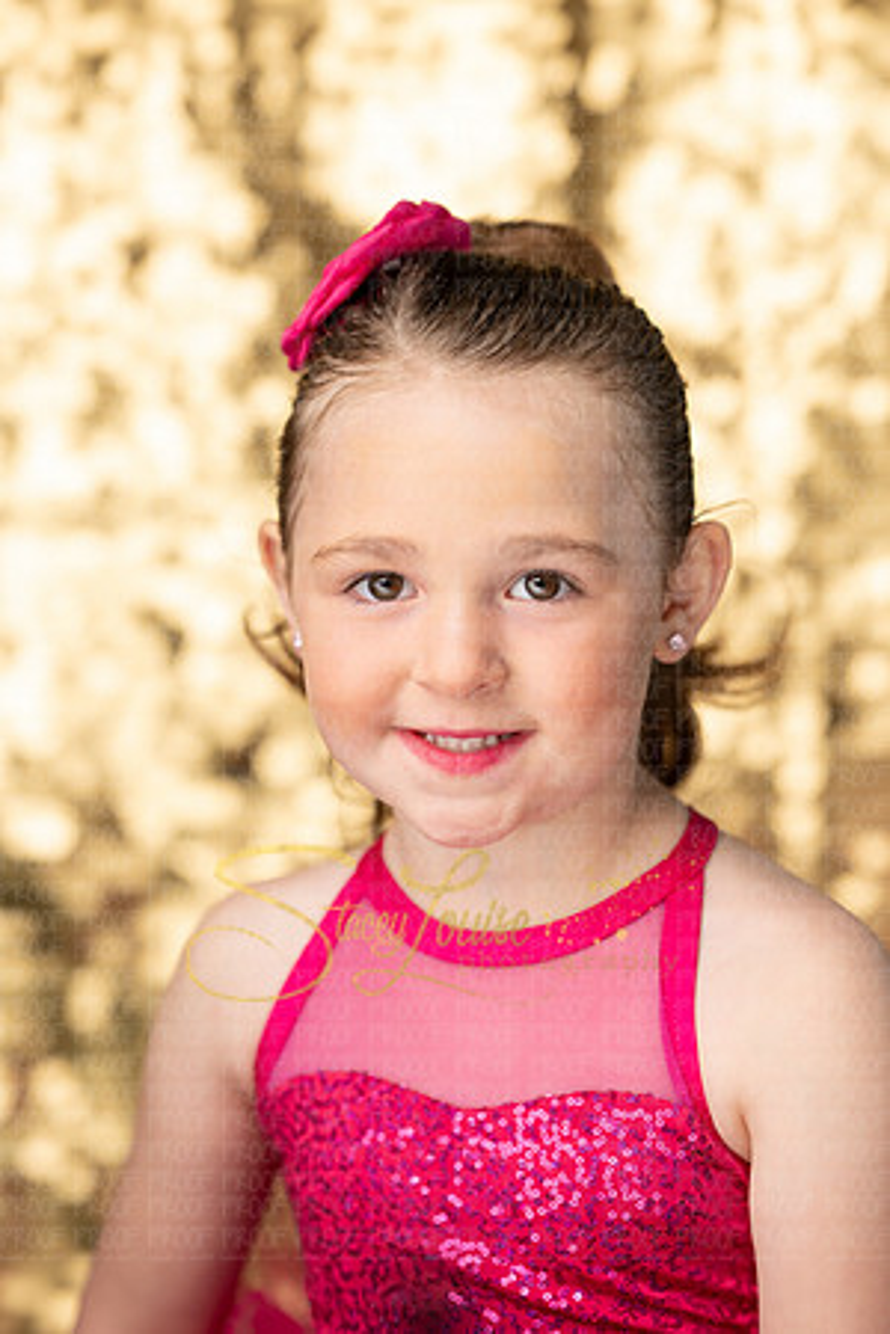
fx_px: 3152
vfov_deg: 23.9
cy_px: 667
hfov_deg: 16.1
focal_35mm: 85
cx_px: 445
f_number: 2.8
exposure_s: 1/800
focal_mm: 85
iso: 1250
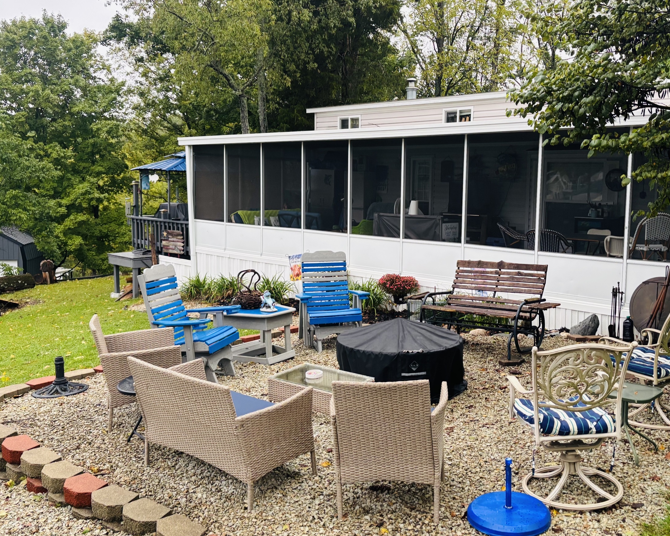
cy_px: 256
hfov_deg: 53.9
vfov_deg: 44.5
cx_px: 398
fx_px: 654
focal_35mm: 33
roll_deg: -1.2
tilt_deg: -5.4
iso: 125
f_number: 1.6
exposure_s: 1/78
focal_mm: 5.96
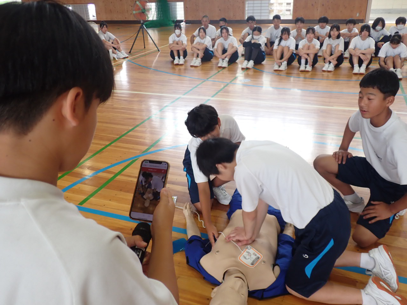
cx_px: 204
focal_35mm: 30
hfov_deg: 60.0
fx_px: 353
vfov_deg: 46.8
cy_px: 152
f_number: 2.3
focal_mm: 5.4
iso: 200
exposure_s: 1/125
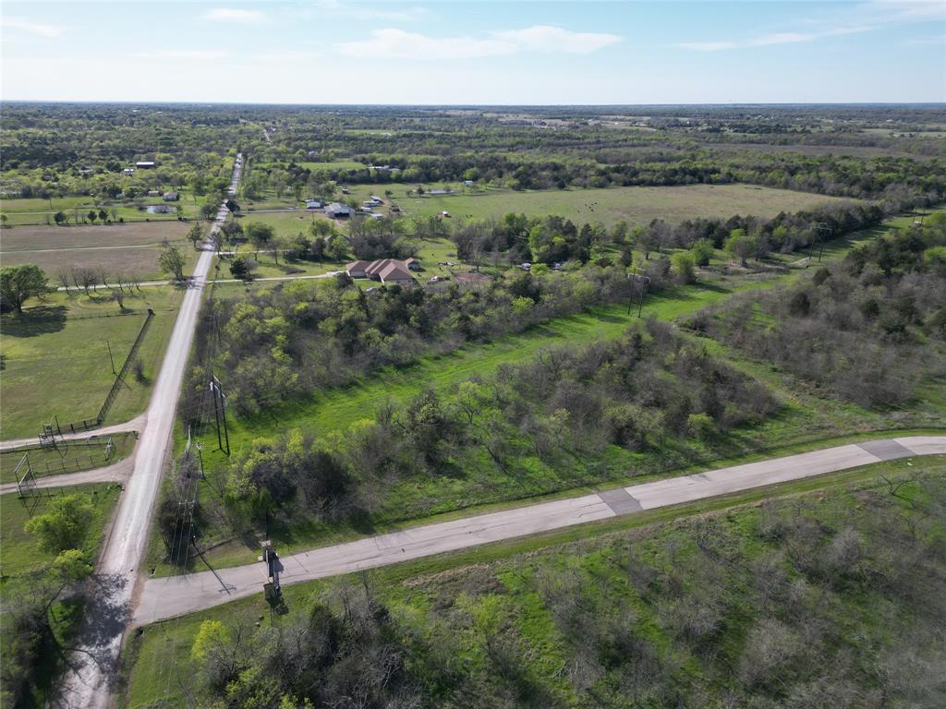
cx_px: 473
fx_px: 656
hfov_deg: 71.6
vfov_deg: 56.8
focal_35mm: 24
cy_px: 354
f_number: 1.7
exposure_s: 1/3000
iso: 200
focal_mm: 6.72
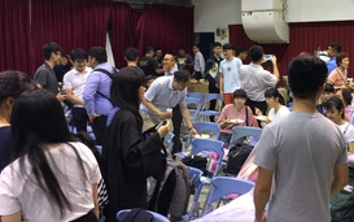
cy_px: 99
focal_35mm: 45
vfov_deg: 28.6
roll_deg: -0.3
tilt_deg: -7.4
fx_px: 434
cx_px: 248
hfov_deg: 43.4
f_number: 2.2
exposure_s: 1/15
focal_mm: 4.15
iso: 50
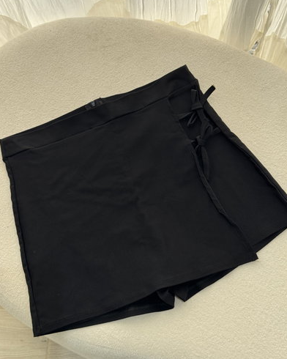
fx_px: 541
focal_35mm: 51
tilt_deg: -72.7
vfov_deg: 36.7
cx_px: 144
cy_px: 175
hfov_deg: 29.7
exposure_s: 1/104
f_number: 1.78
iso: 100
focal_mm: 6.76
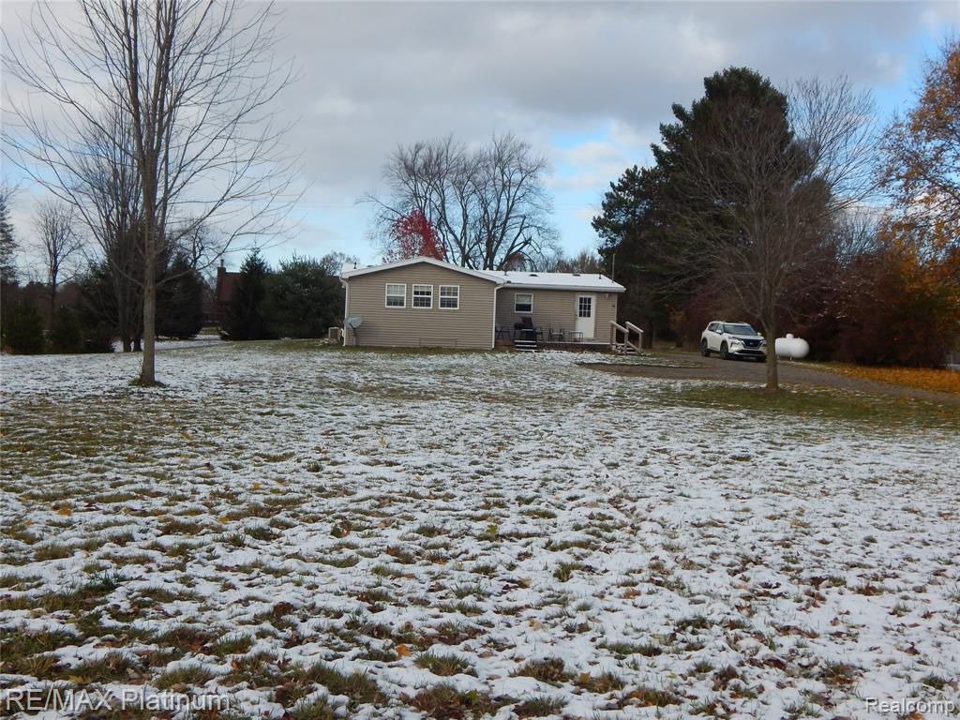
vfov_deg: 37.7
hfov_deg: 49.0
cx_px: 480
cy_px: 360
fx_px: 1054
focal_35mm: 38
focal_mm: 6.8
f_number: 3.4
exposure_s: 1/800
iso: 125
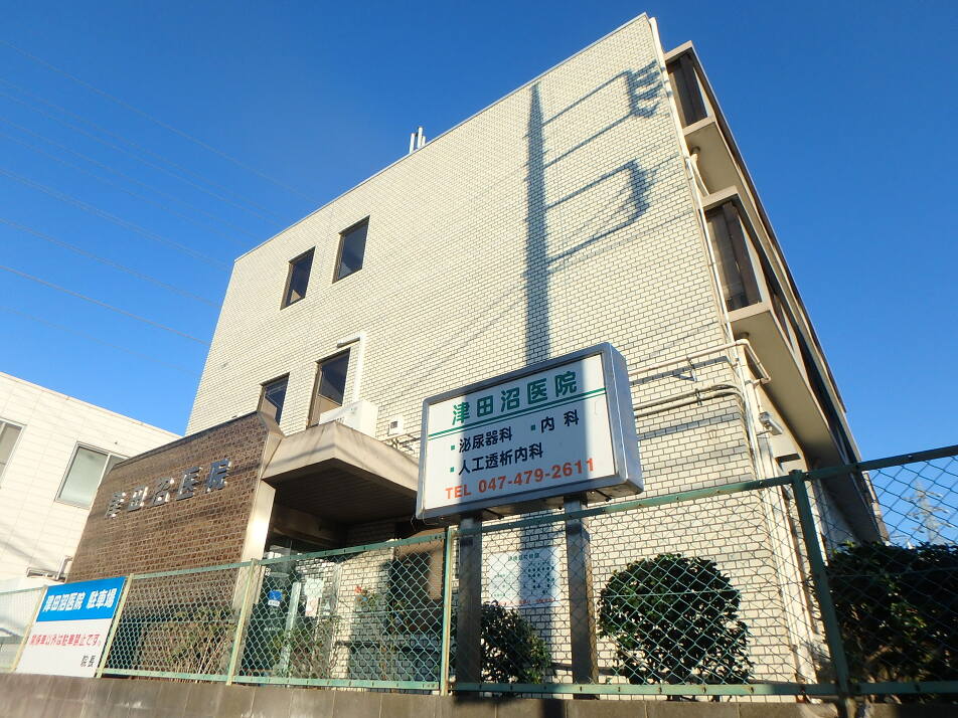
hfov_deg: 79.0
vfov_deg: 63.4
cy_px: 359
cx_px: 479
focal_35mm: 21
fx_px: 581
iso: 125
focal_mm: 3.7
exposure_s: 1/800
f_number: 3.5
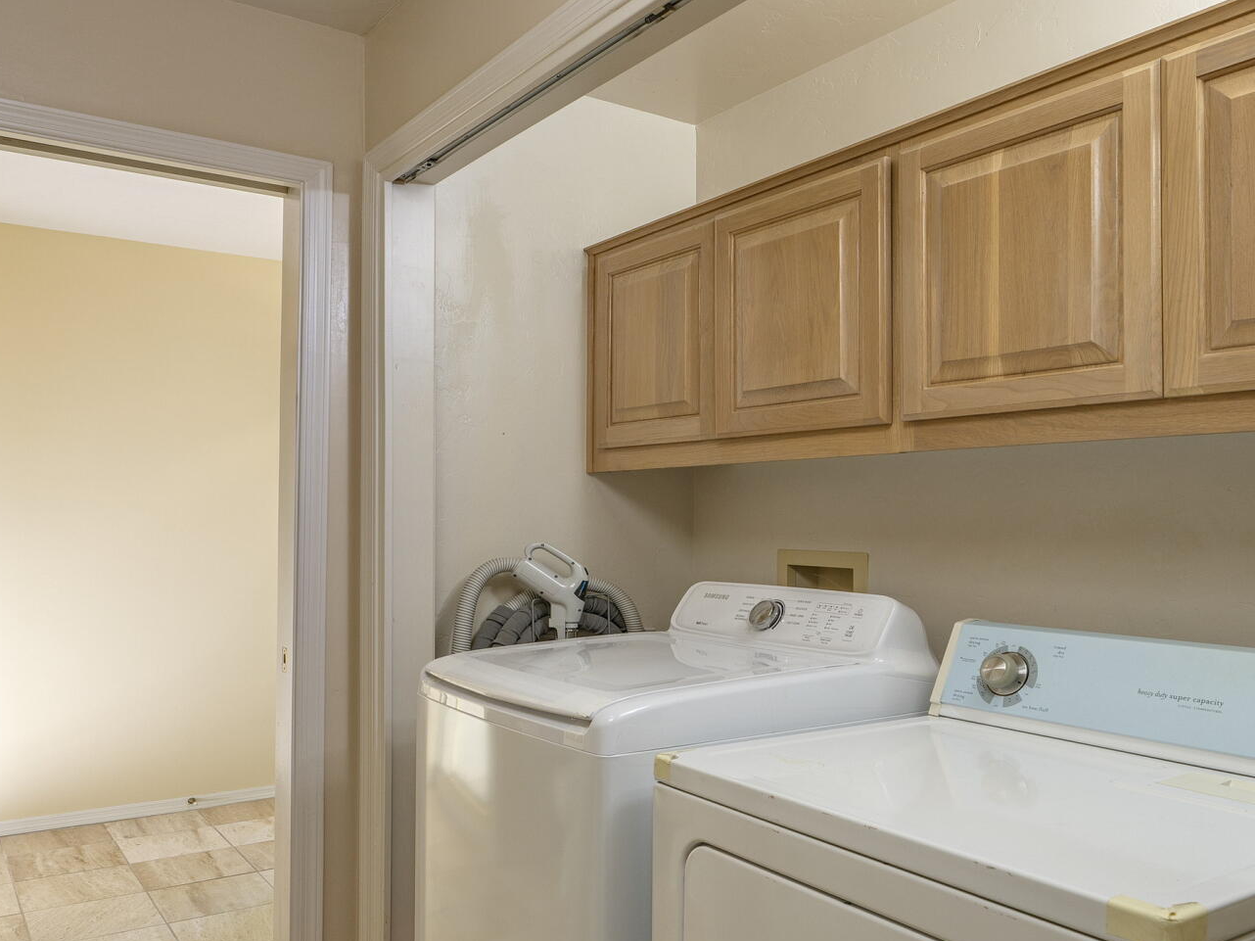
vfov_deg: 56.6
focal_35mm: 24
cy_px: 532
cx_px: 623
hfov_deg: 71.6
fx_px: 870
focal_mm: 16
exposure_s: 1/13
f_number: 7.1
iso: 200
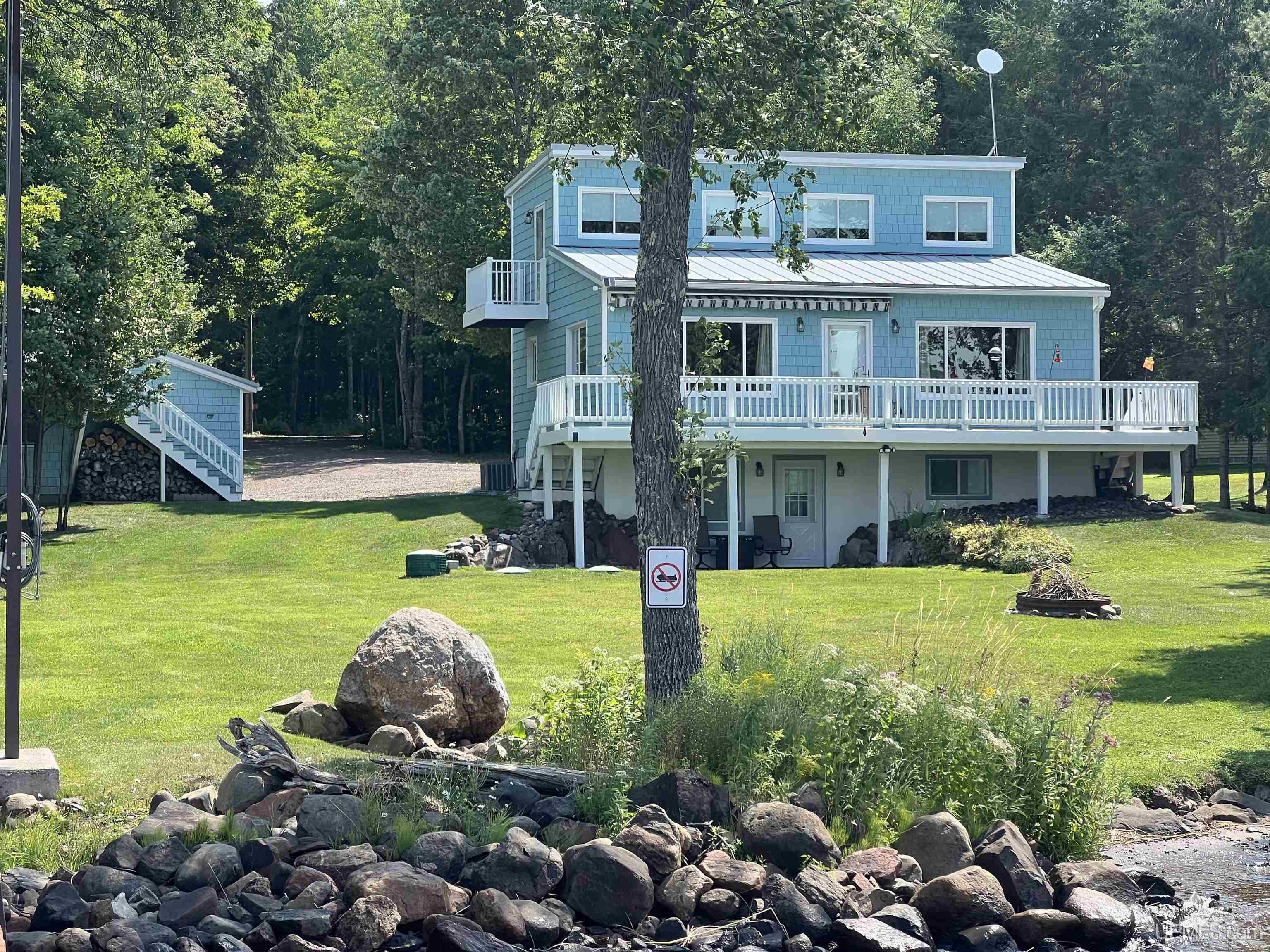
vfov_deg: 19.1
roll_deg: +1.1
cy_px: 476
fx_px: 2825
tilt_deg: +0.1
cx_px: 635
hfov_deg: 25.3
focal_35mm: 77
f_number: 2.8
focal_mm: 9
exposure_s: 1/318
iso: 32
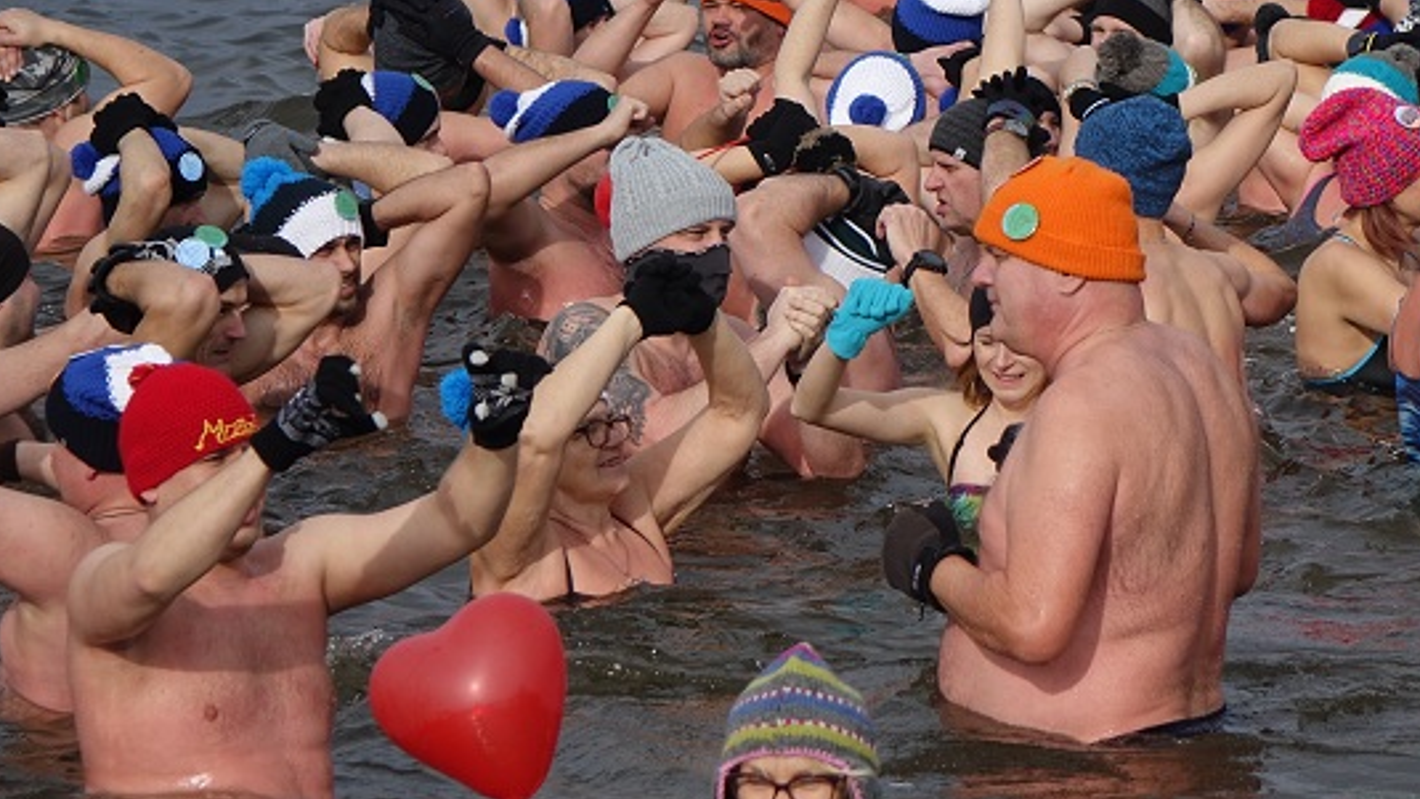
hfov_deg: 6.9
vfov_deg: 3.9
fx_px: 11786
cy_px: 407
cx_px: 1025
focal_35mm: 313
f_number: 4.5
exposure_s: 1/800
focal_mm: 73.3
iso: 125
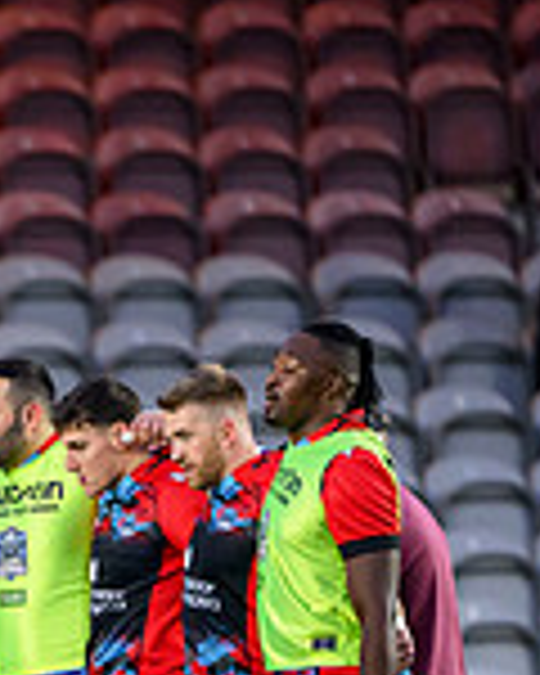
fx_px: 29087
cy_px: 731
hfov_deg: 1.1
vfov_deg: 1.3
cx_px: -644
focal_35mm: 1456
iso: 5000
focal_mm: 400
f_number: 3.5
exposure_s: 1/1600
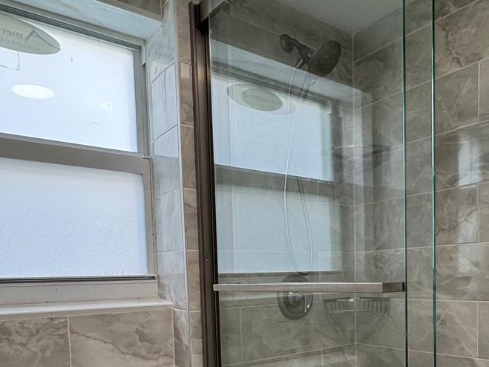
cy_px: 309
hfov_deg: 53.5
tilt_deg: -4.2
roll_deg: +1.6
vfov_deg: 39.6
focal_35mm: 34
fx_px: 480
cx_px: 298
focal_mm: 2.22
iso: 125
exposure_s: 1/120
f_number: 2.2
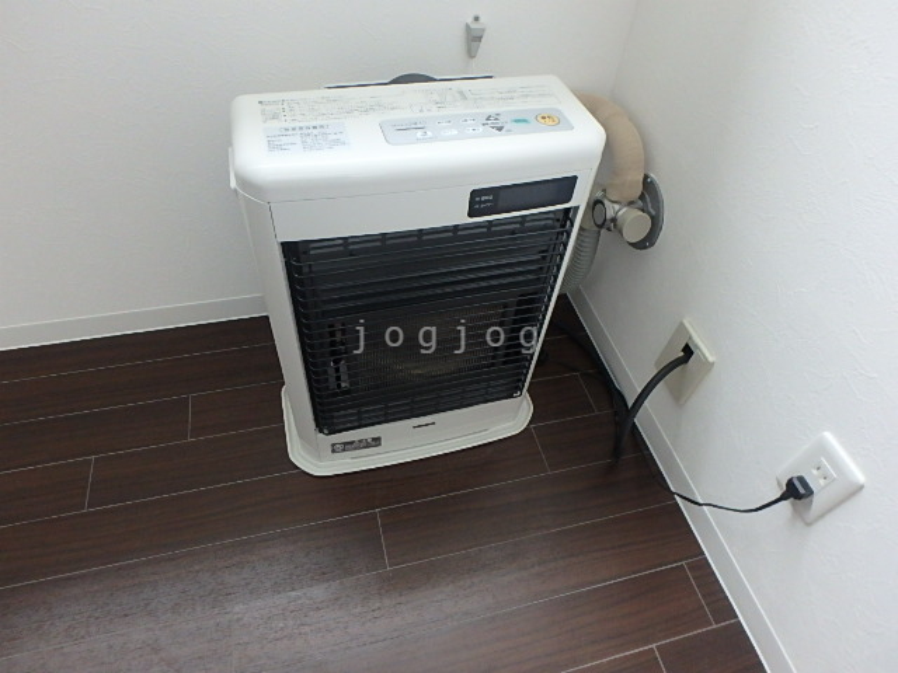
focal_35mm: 21
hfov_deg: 79.0
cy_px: 336
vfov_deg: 63.4
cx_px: 449
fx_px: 545
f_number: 3.5
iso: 640
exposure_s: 1/30
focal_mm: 3.7
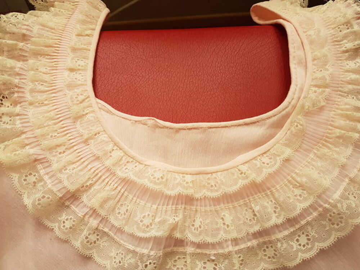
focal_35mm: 26
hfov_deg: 67.3
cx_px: 180
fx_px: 270
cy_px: 135
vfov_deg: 53.1
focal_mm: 4.2
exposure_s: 1/100
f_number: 1.7
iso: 80
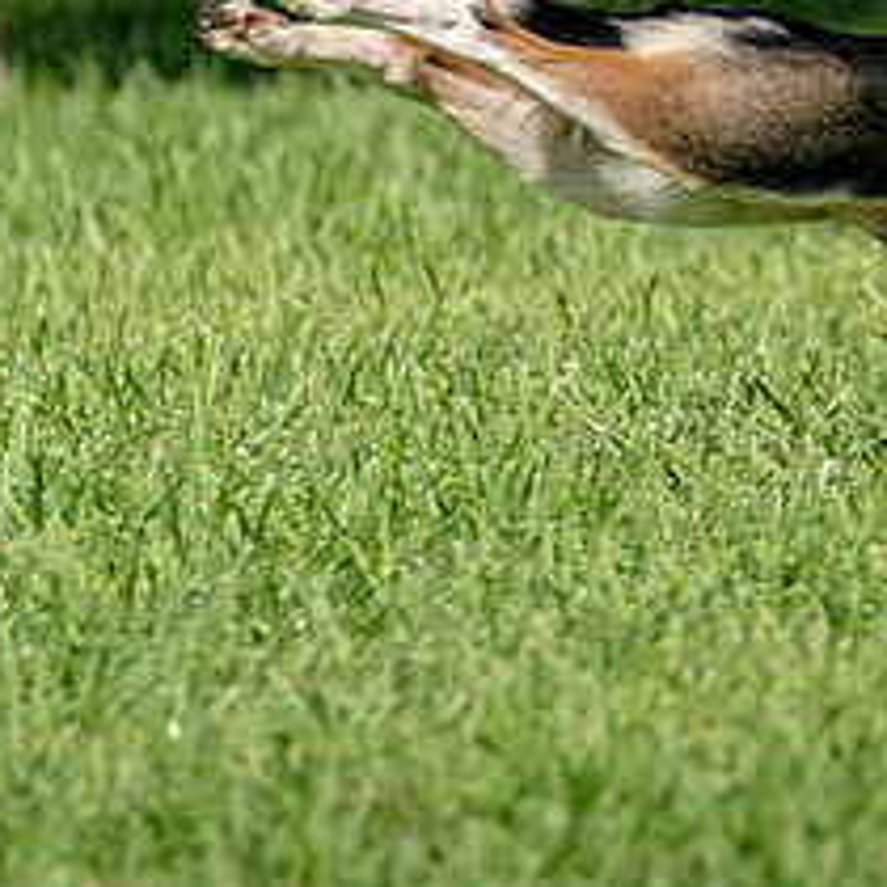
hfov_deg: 2.6
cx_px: 1852
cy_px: 24
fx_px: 19336
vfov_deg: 2.6
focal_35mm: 667
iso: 250
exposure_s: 1/3200
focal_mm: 142
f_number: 3.2
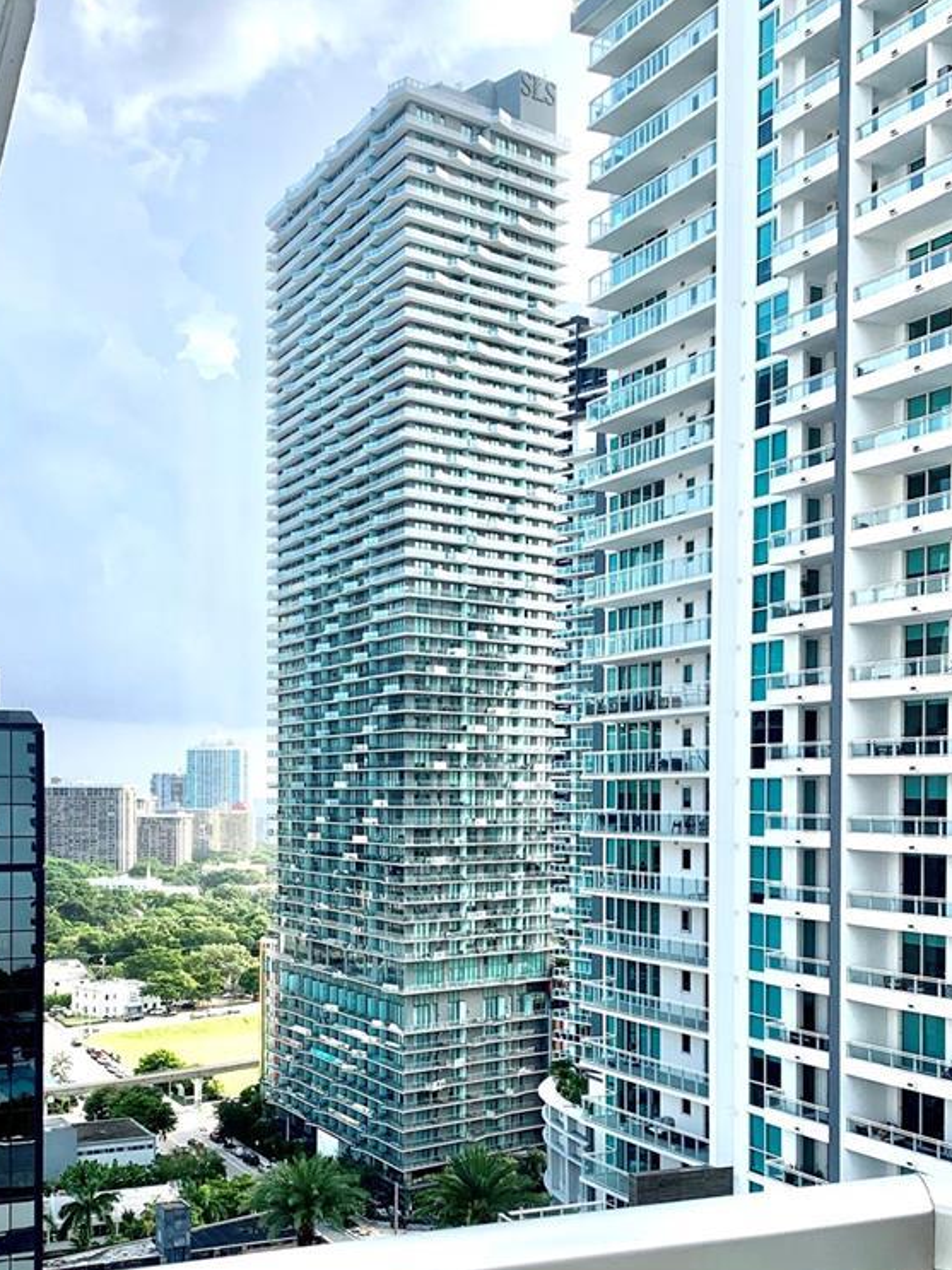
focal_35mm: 42
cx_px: 391
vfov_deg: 44.2
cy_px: 844
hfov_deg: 34.3
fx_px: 1541
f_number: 1.8
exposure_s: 1/722
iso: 25
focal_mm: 4.25
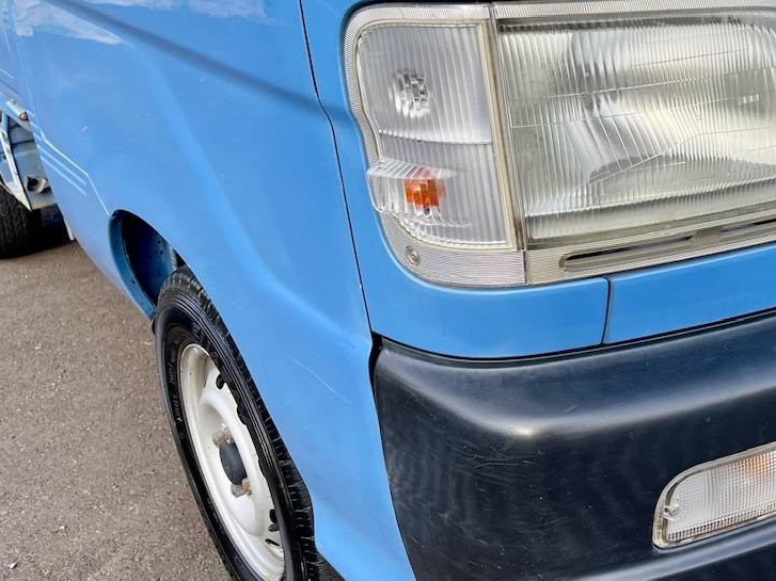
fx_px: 986
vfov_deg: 32.8
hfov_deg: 40.8
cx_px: 643
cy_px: 229
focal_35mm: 44
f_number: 1.6
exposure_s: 1/599
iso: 32
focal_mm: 5.1
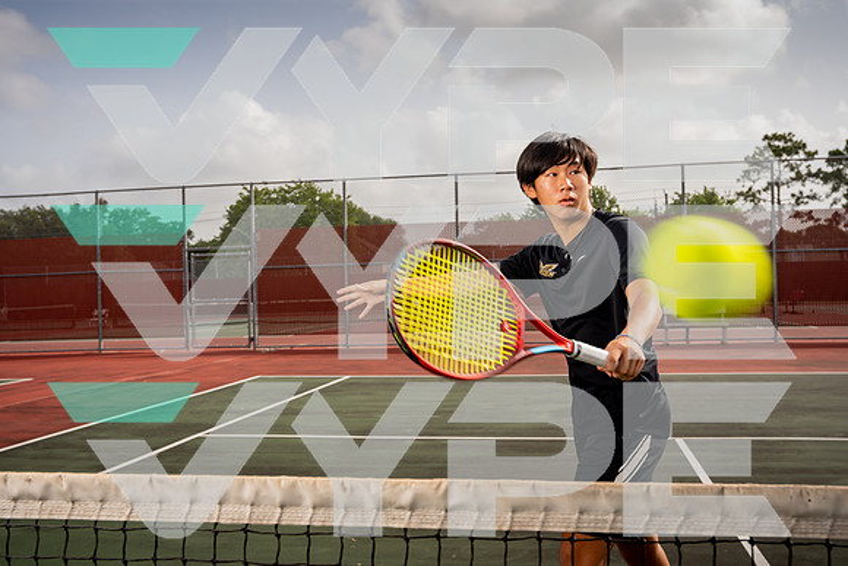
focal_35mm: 39
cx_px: 424
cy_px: 283
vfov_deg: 34.2
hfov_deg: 49.5
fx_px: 919
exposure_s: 1/250
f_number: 6.3
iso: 50
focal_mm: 39
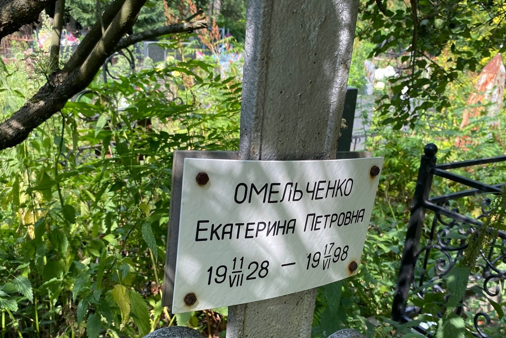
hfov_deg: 54.3
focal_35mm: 35
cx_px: 281
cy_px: 234
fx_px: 492
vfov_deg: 37.3
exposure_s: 1/307
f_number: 1.8
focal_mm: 4.25
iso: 32
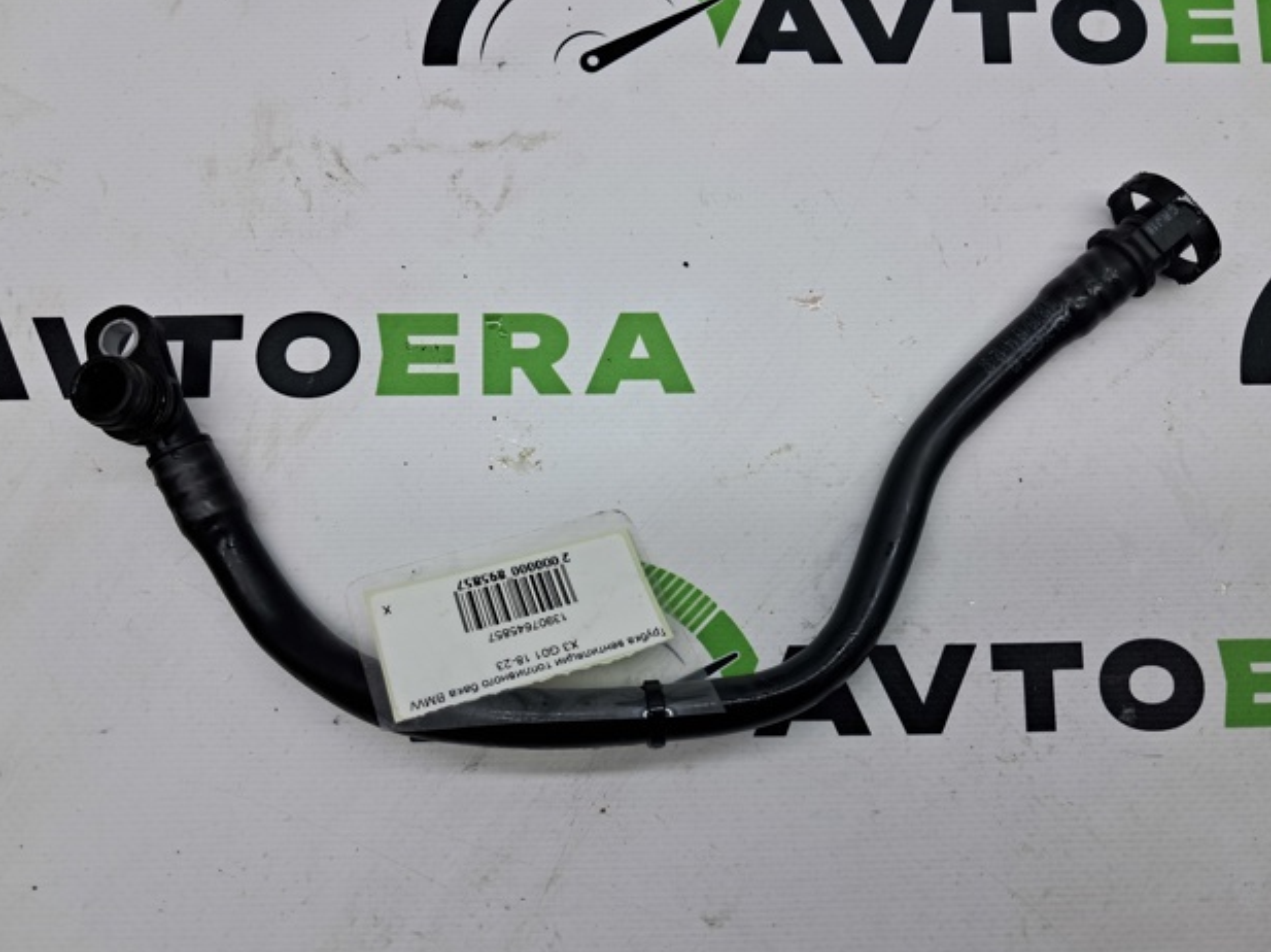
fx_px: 1027
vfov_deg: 49.7
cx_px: 645
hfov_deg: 63.5
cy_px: 481
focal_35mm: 28
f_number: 1.8
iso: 50
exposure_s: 1/120
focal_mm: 4
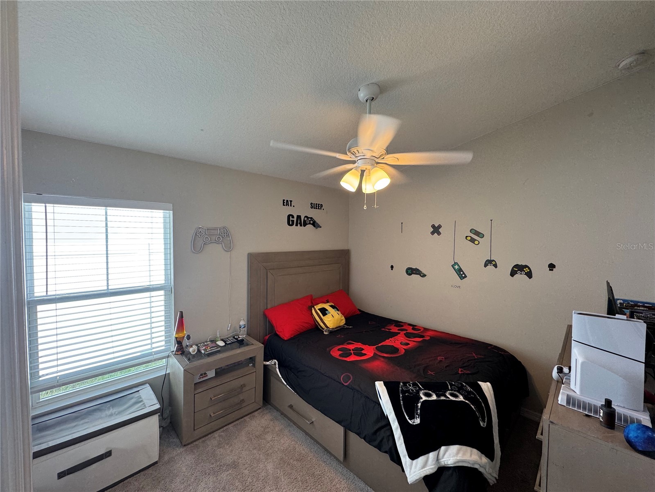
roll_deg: -1.0
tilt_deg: -2.5
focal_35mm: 14
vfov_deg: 85.7
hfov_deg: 102.1
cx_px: 328
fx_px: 265
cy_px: 246
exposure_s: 1/60
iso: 64
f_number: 2.2
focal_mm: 2.22
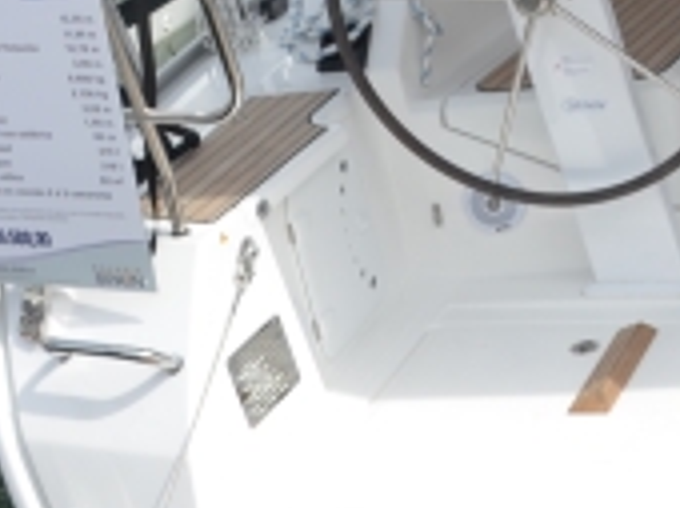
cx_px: 1020
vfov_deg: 13.7
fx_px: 2099
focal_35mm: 107
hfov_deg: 16.7
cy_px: 60
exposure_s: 1/250
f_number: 8
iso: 125
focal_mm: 18
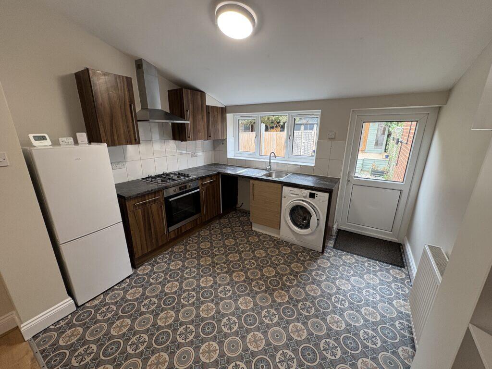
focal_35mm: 14
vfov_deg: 85.7
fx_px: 199
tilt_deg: -15.4
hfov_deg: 102.1
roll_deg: +0.9
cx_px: 246
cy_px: 184
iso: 160
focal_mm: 2.22
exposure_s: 1/100
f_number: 2.2
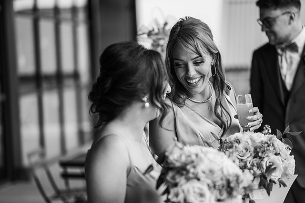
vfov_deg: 16.1
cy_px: 102
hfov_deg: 23.9
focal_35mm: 85
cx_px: 152
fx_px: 720
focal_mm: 85
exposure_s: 1/1000
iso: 100
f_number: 2
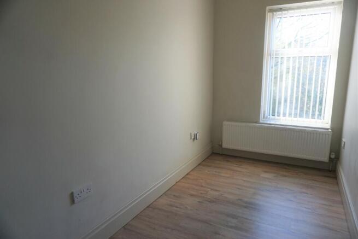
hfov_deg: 73.7
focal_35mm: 24
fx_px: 239
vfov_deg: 53.2
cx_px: 179
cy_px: 120
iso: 400
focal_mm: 16
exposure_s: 1/160
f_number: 4
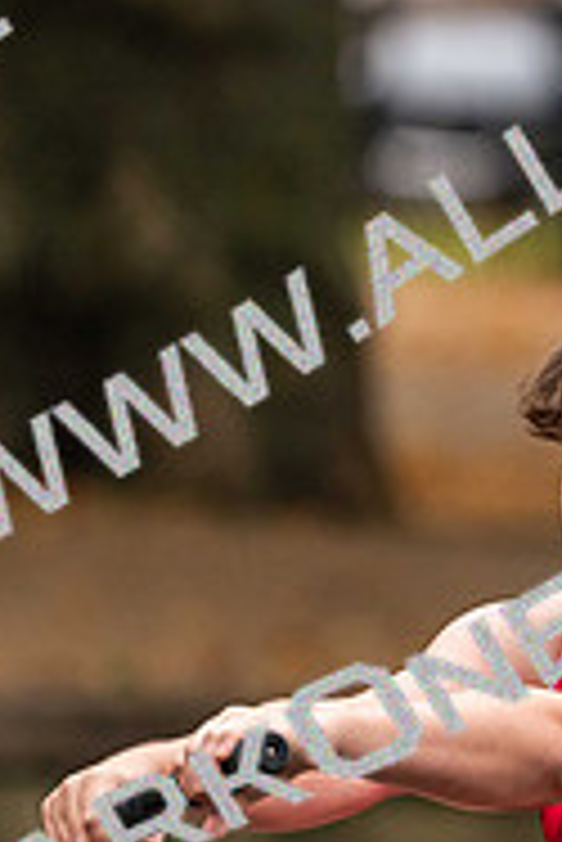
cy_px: 556
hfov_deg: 1.1
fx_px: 28934
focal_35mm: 1238
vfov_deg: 1.7
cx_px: 481
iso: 2500
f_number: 4.5
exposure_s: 1/2000
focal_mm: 400
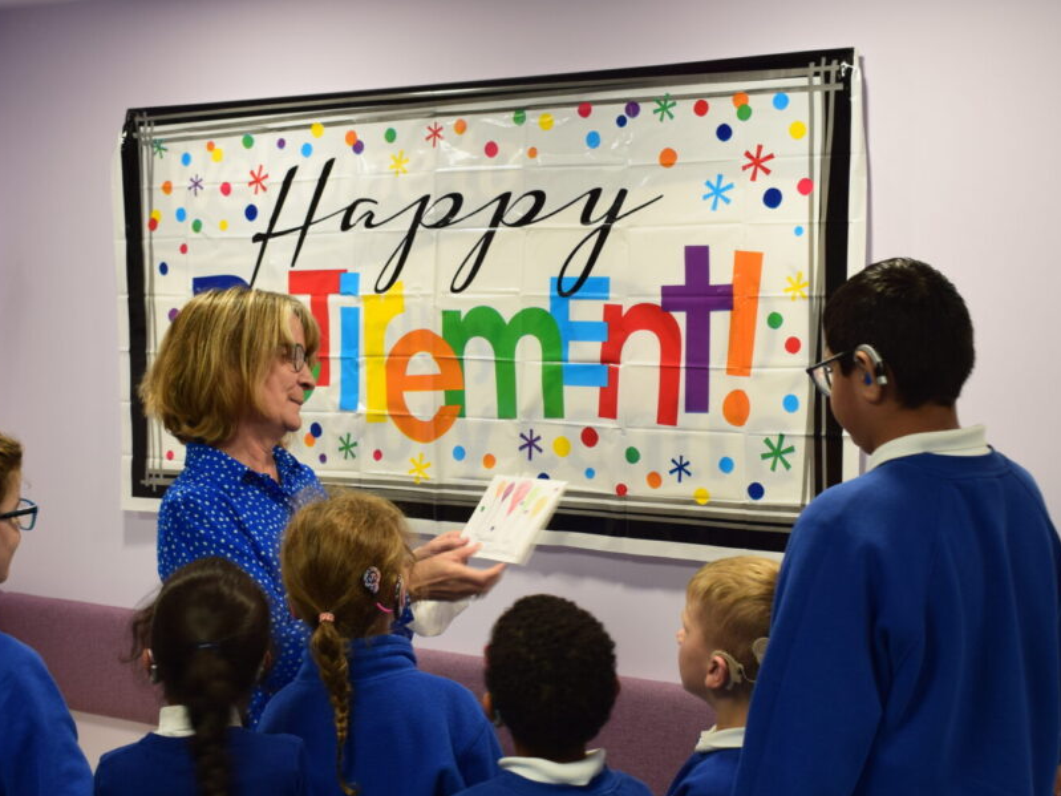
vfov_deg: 24.1
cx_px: 478
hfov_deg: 31.8
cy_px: 450
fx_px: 1860
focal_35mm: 61
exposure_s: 1/20
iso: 400
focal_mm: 29
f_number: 6.3
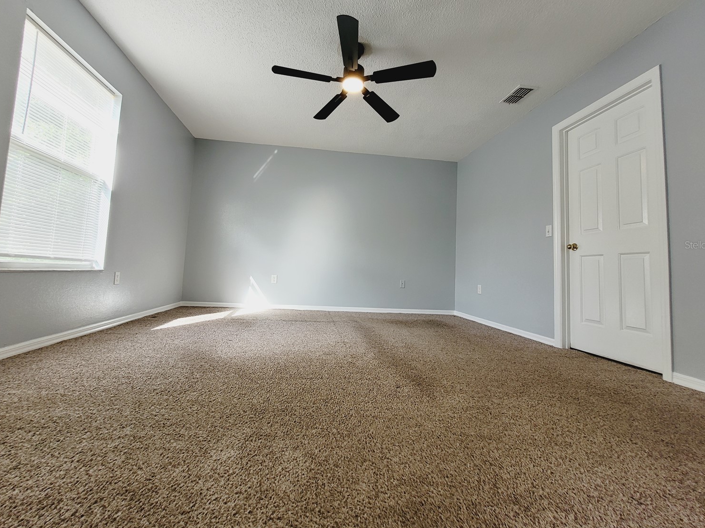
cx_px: 350
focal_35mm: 14
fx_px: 285
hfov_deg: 102.1
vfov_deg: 85.5
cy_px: 245
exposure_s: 1/60
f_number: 2.2
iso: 64
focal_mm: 1.74
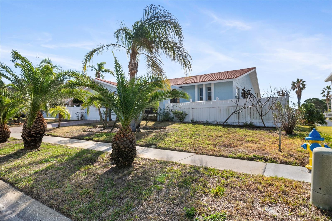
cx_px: 166
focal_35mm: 20
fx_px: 180
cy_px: 110
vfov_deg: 63.2
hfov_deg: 85.4
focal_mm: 19.5
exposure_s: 1/800
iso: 250
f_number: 9
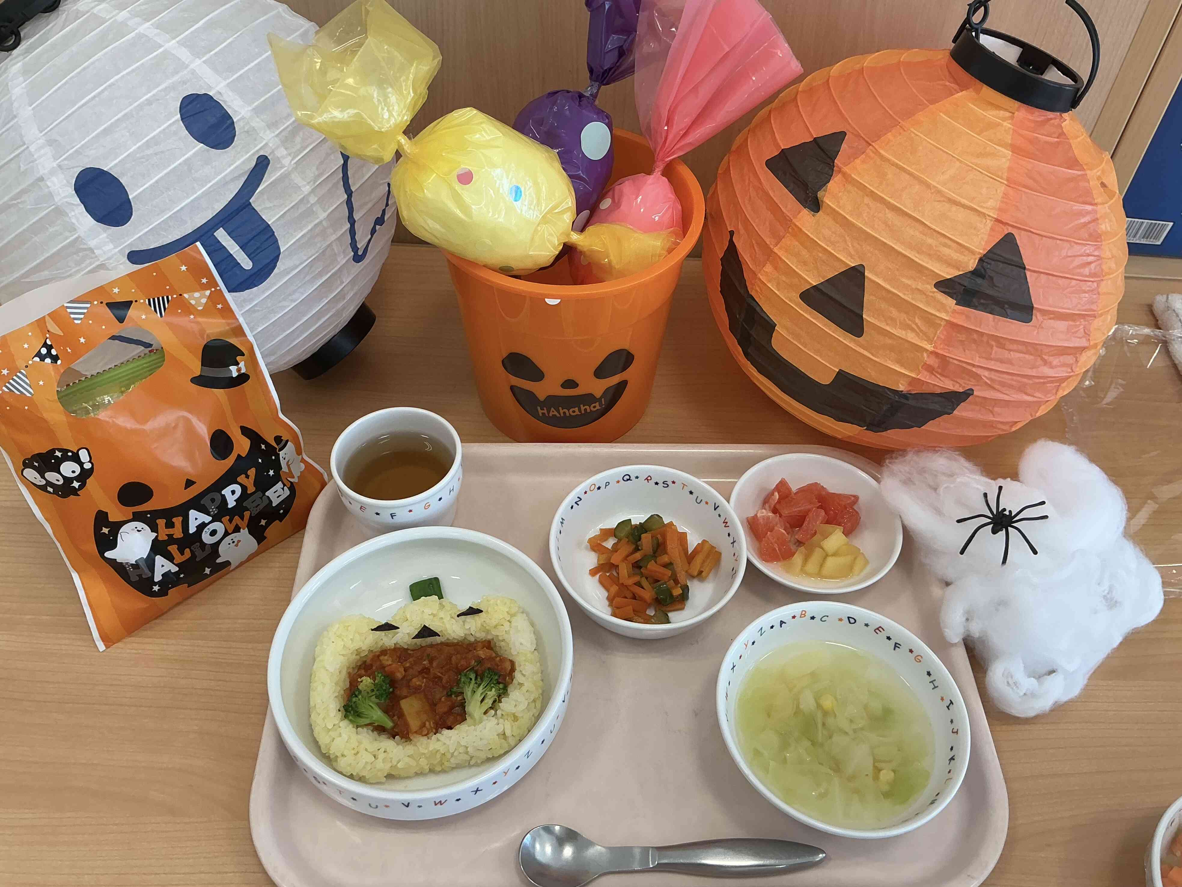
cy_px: 444
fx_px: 990
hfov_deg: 61.7
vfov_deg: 48.2
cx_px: 591
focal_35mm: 29
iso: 20
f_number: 1.8
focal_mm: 3
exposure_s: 1/120
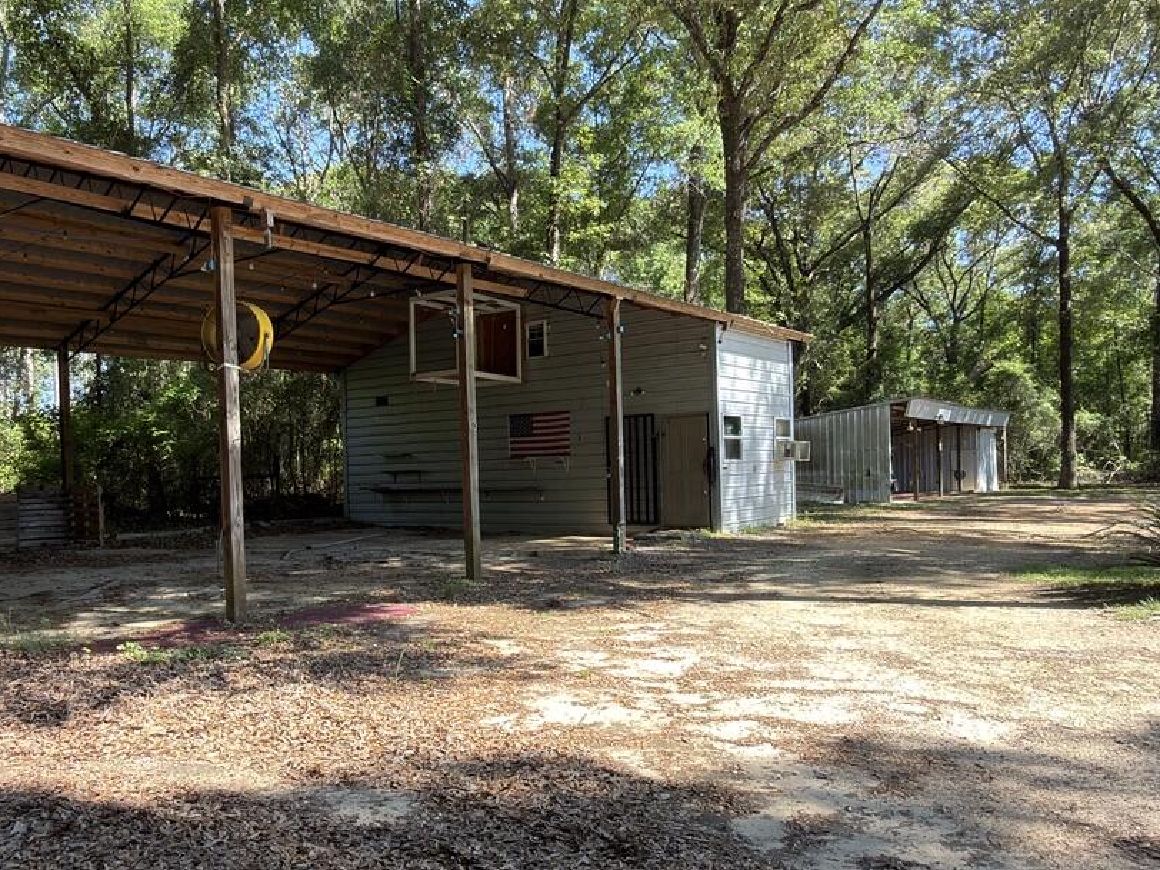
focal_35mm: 29
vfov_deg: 48.1
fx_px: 972
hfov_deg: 61.2
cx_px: 474
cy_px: 481
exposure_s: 1/154
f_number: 2.2
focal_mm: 2.22
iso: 25
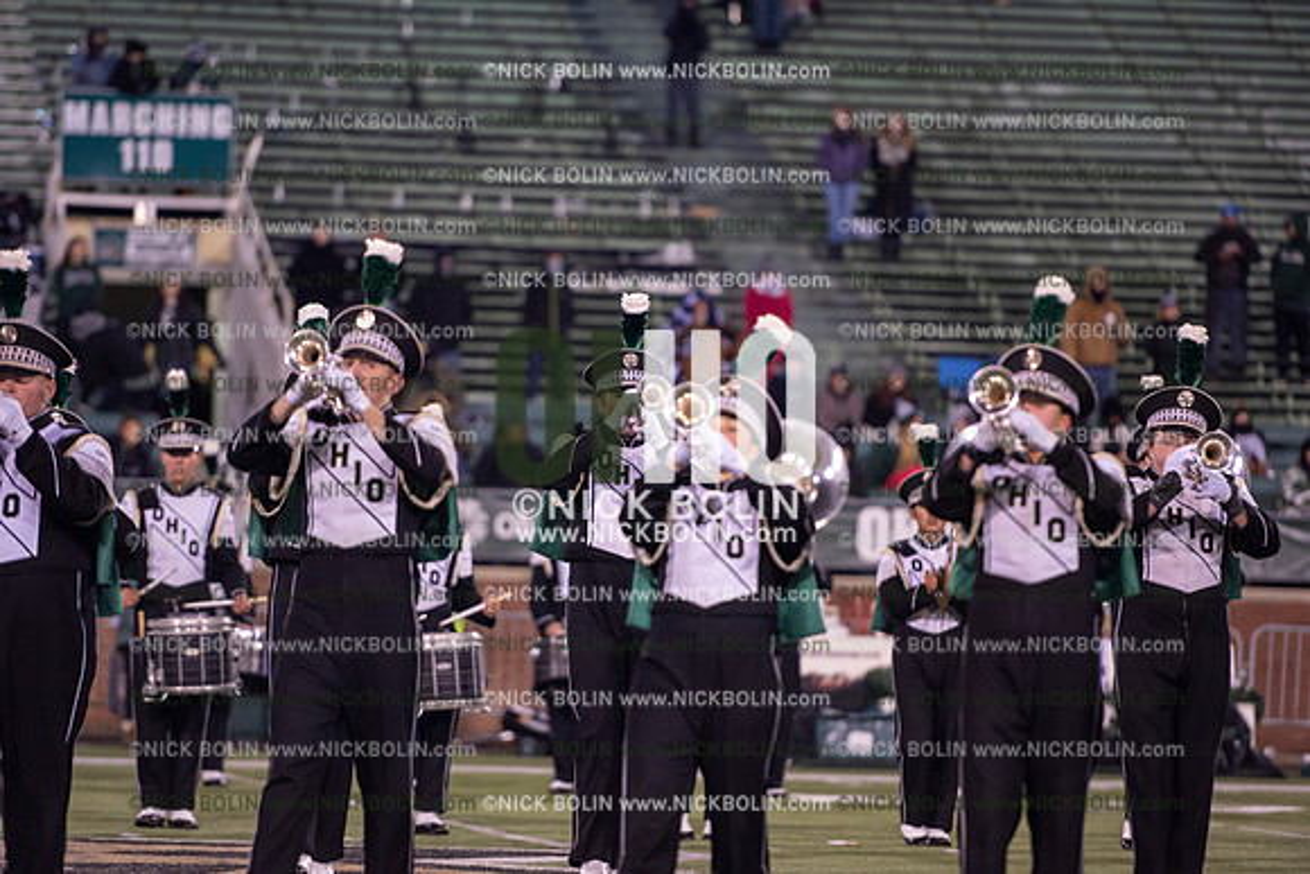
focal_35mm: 200
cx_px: 655
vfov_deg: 6.9
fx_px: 7279
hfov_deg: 10.3
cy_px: 437
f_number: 2.8
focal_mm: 200
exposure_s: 1/1250
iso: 2500
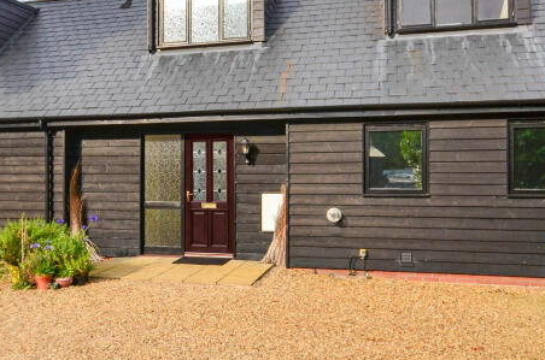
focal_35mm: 34
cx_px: 210
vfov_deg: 38.6
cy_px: 155
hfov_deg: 55.4
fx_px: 513
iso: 360
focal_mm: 10
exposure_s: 1/250
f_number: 10
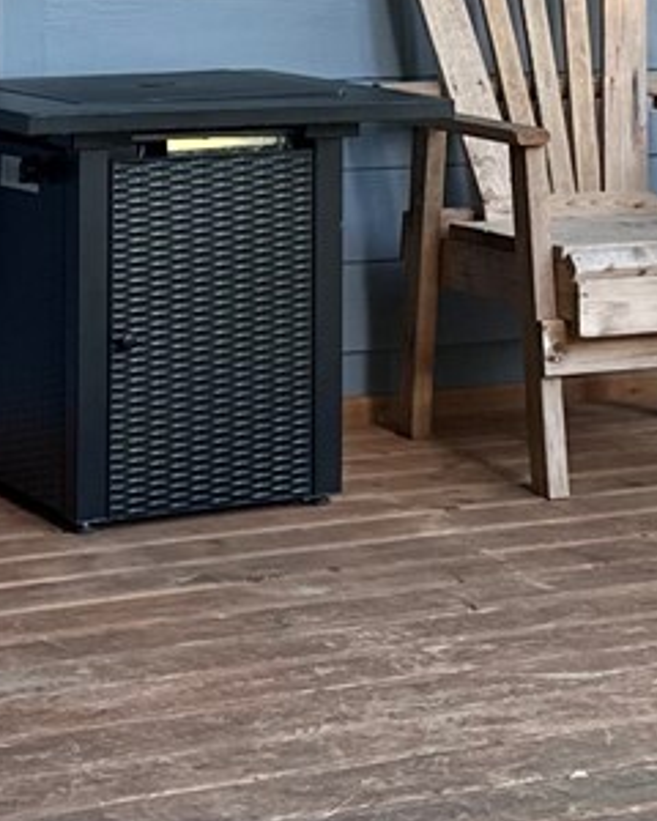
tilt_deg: +3.3
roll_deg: +0.3
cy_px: -183
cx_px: 394
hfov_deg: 12.3
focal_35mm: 125
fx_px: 3038
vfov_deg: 14.8
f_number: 1.78
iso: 64
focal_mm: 6.86
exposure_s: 1/204
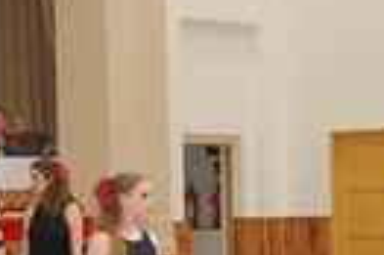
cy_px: 211
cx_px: 270
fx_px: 1460
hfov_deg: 14.9
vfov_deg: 10.0
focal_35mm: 137
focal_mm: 24
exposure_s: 1/60
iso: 450
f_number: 4
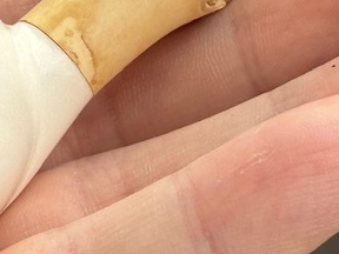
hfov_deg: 9.3
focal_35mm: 213
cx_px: 158
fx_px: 2086
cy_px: -79
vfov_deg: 6.9
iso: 64
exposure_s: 1/634
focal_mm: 6.86
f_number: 1.78
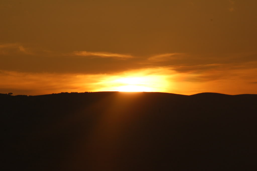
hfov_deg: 4.6
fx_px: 3209
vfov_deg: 3.0
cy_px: 86
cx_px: 128
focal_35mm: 450
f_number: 11
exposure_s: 1/1600
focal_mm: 300
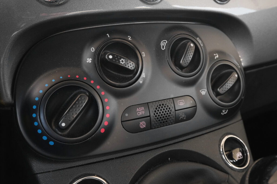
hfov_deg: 58.7
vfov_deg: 41.1
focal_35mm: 32
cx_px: 138
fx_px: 246
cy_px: 92
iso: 2000
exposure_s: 1/50
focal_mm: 21.5
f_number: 8
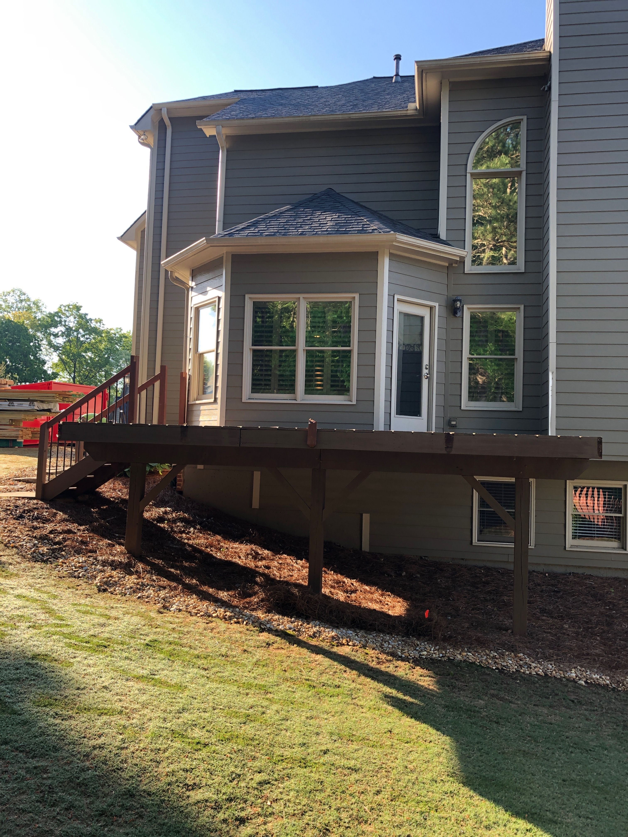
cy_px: 418
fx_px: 677
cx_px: 314
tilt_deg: +5.2
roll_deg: -1.8
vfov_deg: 63.4
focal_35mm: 28
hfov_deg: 49.7
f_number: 1.8
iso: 20
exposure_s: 1/184
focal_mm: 4
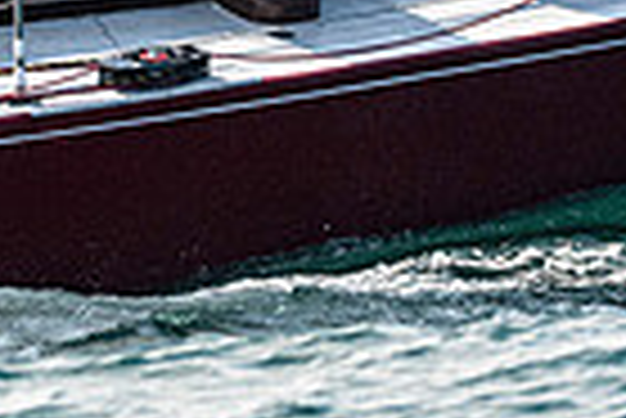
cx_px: 5
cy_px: -312
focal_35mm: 1504
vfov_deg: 0.9
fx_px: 26180
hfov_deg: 1.4
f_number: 5.6
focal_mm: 240
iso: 400
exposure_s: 1/3200
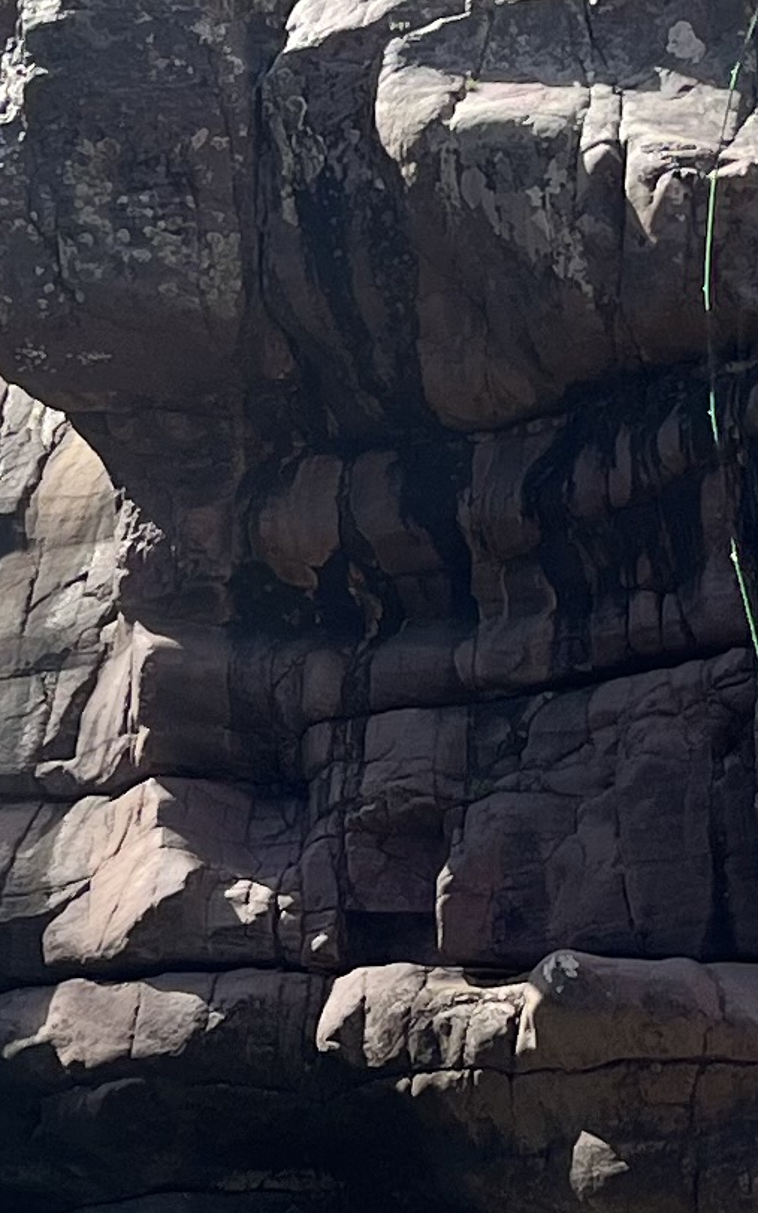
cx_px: 205
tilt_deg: -4.2
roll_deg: +0.9
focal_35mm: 137
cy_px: 1037
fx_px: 4527
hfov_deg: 9.6
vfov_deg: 15.1
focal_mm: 5.1
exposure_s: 1/1309
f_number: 1.6
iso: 50
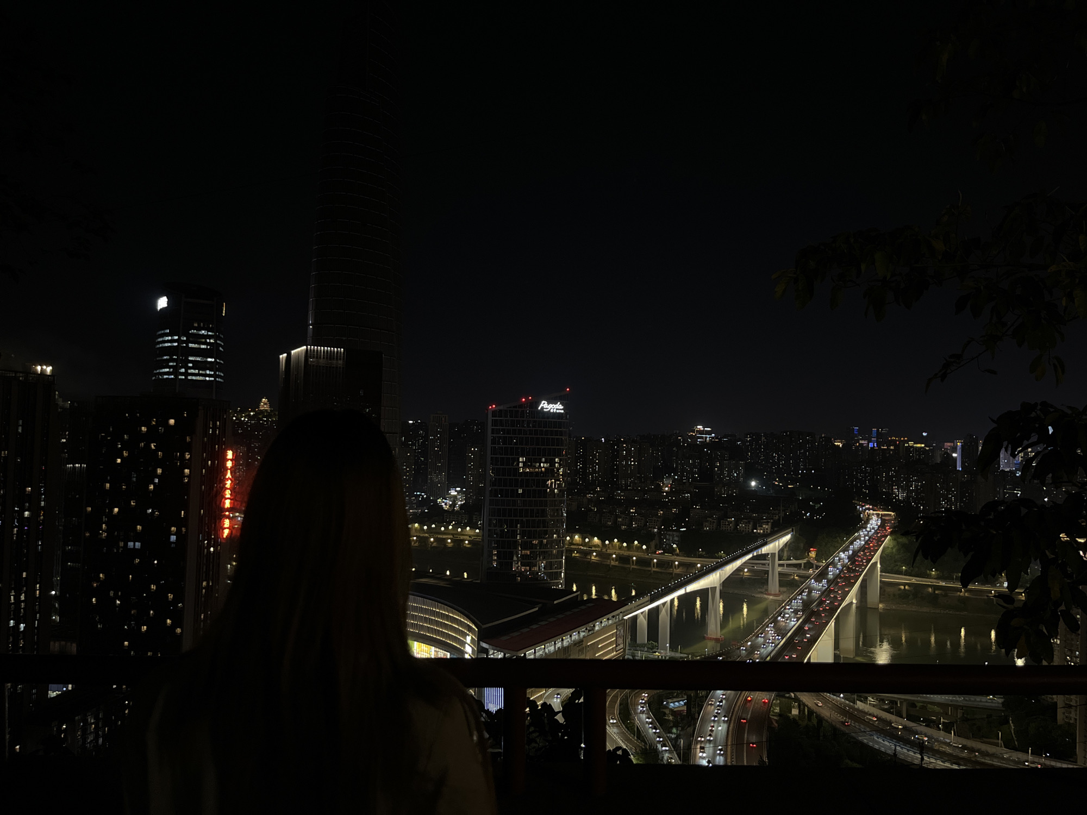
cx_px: 544
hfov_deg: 67.3
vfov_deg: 53.1
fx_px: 816
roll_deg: -1.8
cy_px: 408
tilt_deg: +2.4
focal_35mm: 26
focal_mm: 5.1
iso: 640
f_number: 1.6
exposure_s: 1/40
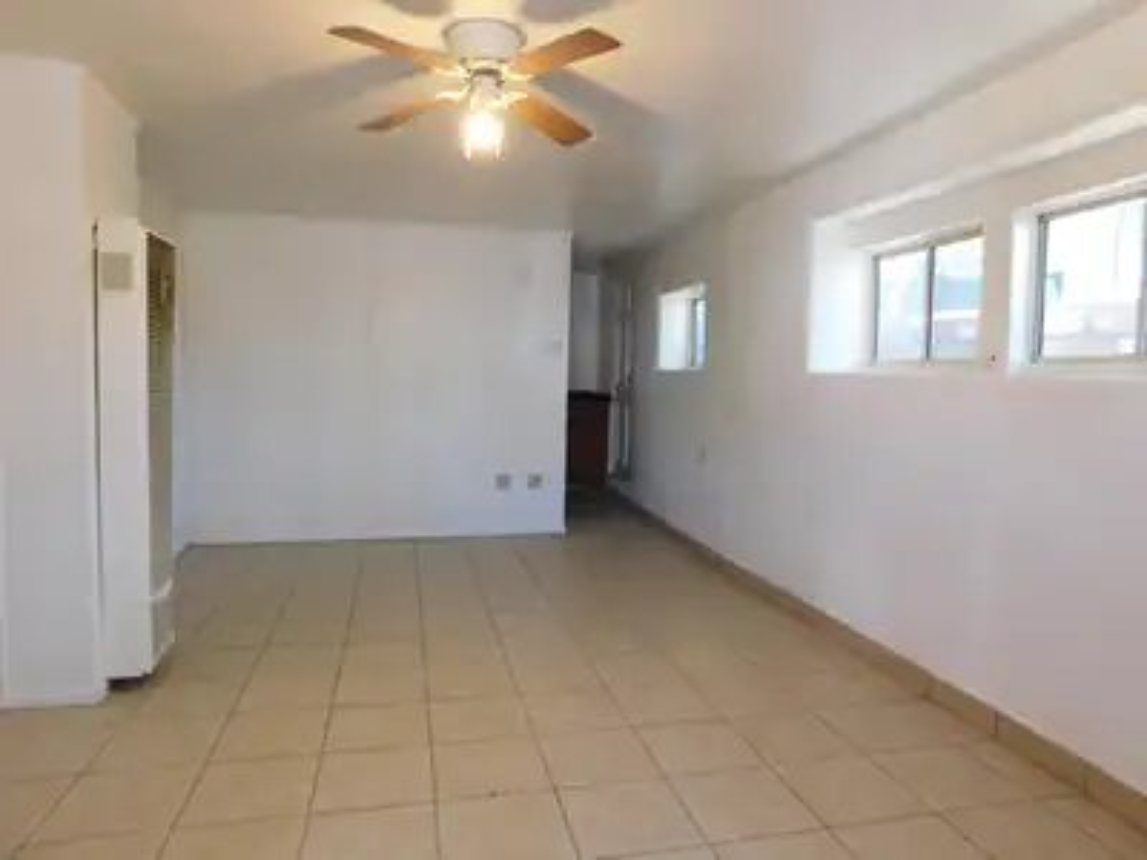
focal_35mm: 23
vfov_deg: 58.9
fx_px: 762
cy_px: 430
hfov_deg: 73.9
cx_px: 574
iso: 160
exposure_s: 1/30
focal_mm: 4
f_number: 3
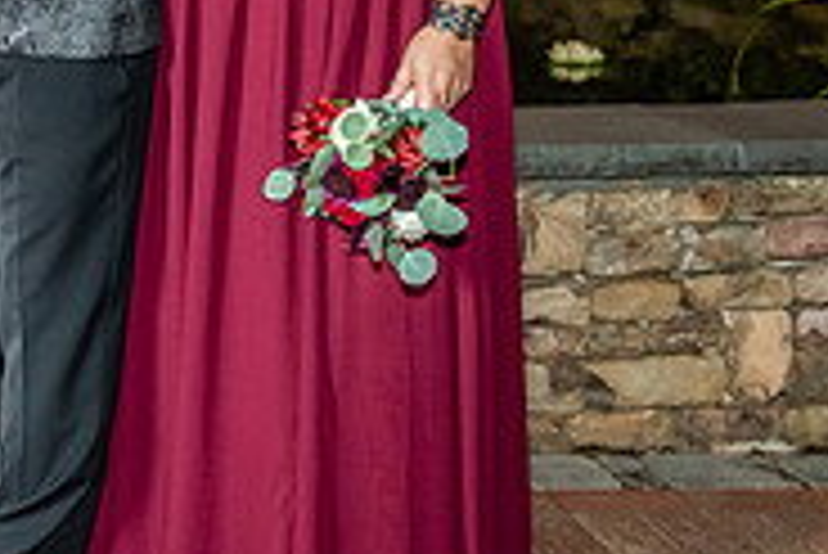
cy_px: 12
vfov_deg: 10.8
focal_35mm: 126
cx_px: -186
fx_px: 2900
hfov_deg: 15.6
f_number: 2.8
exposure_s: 1/160
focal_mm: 35
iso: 1000
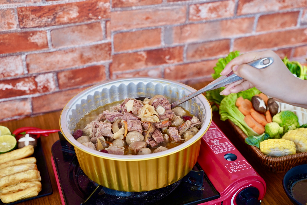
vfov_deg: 25.6
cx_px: 154
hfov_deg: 37.5
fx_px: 452
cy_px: 102
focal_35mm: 53
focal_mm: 53
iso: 400
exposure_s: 1/125
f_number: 4
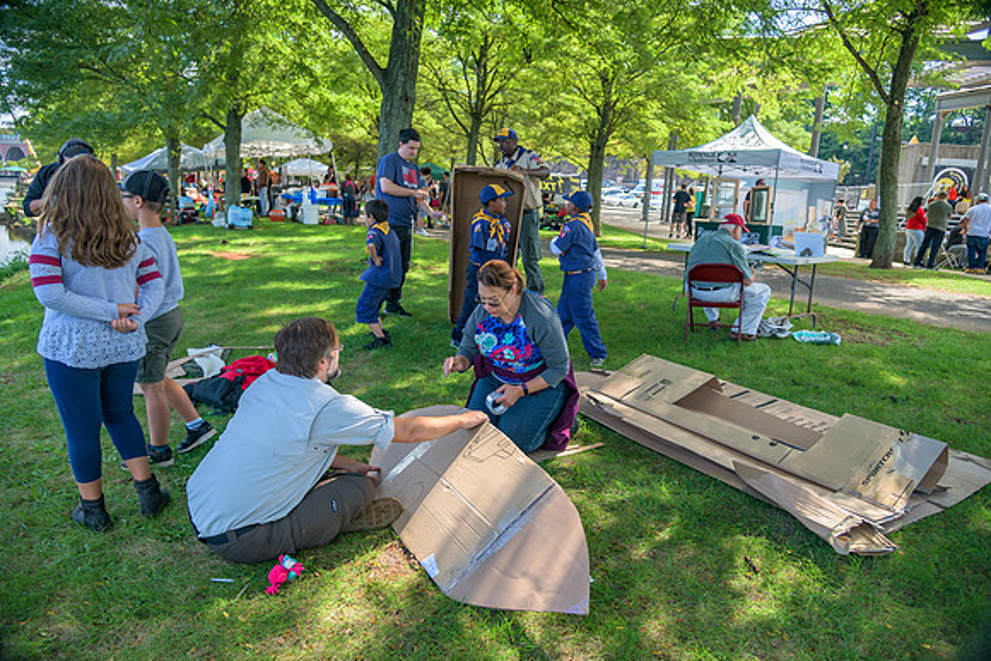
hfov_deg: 73.7
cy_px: 330
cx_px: 496
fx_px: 661
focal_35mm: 24
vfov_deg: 53.2
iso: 140
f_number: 4
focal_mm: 24
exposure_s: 1/100
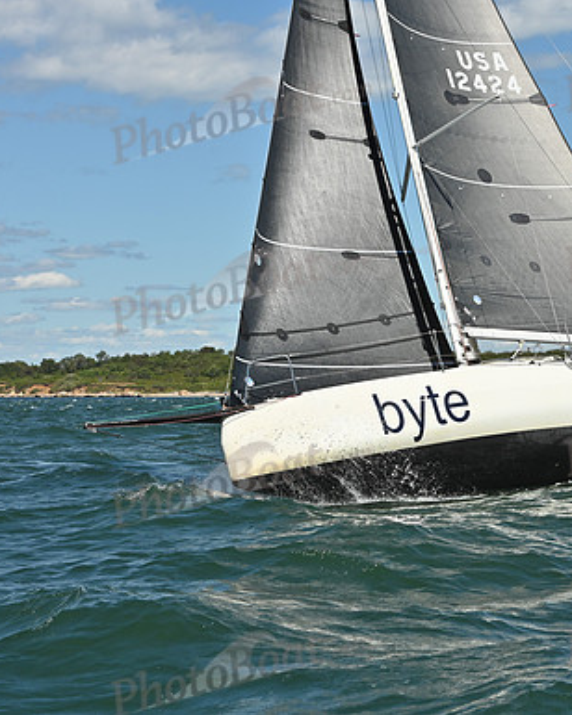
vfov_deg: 19.4
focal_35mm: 99
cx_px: 470
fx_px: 2095
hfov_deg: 15.4
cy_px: 358
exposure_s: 1/1600
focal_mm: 70
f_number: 10
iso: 320
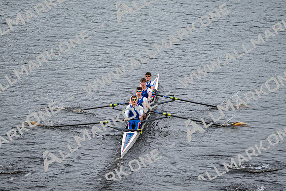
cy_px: 96
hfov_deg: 6.9
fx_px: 2384
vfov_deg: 4.6
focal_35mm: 300
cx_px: 143
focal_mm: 200
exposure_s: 1/2000
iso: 160
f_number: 2.8
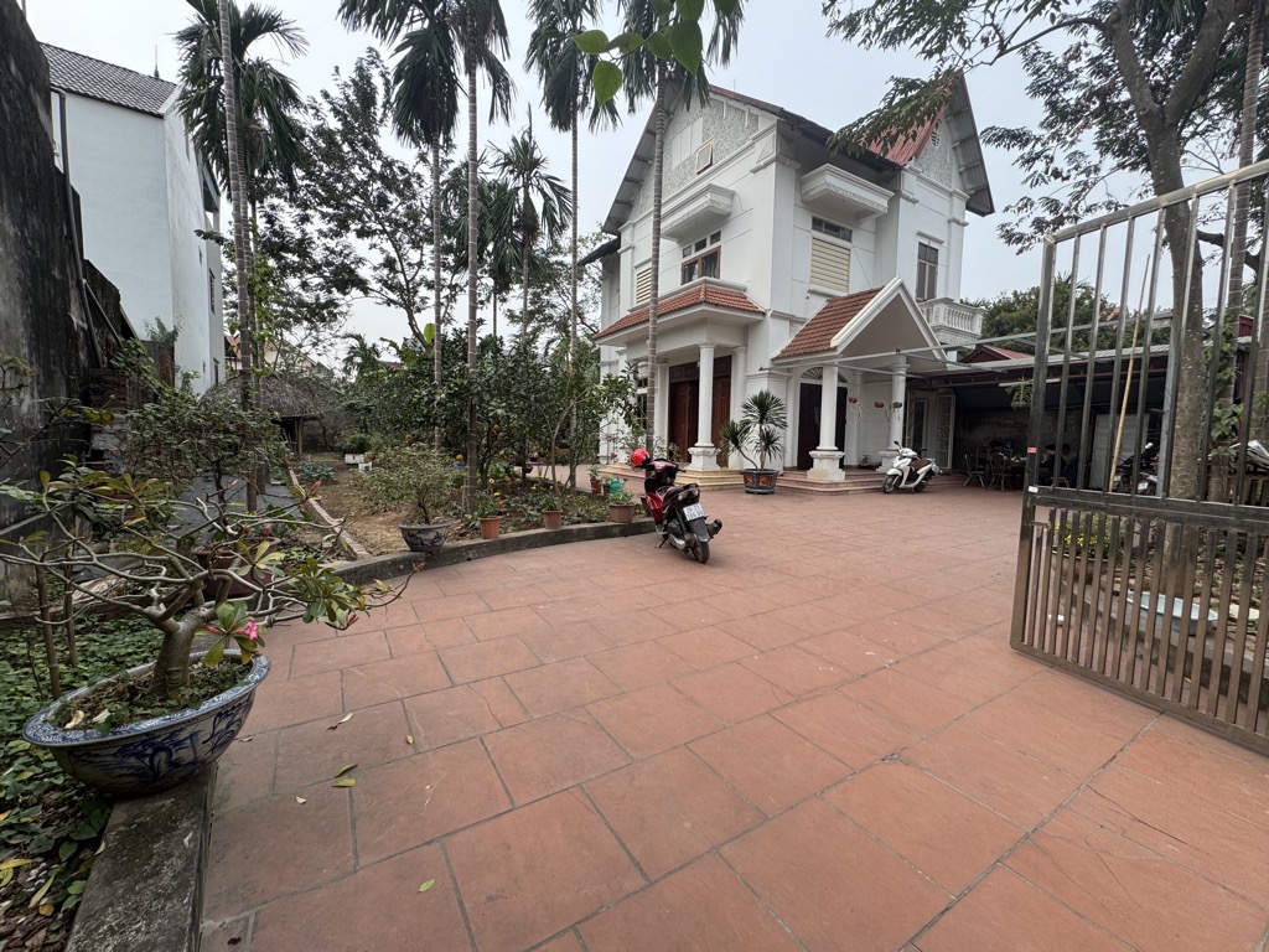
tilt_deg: -3.8
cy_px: 476
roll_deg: -0.4
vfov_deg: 85.7
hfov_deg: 102.1
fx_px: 513
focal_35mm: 14
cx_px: 634
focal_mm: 2.22
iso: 40
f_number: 2.2
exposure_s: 1/522
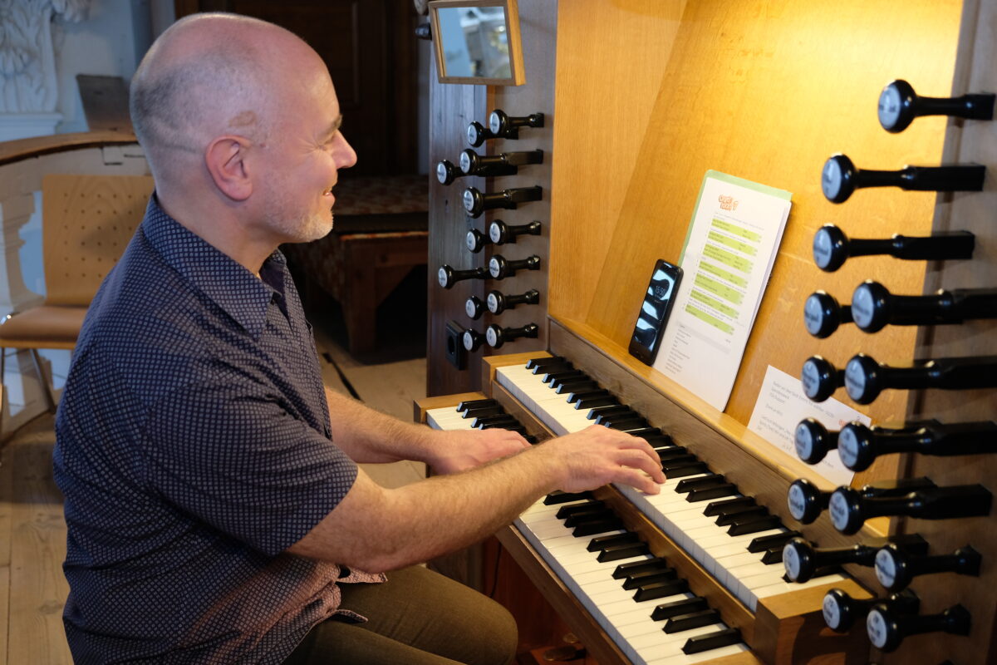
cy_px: 332
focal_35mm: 38
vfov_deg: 35.1
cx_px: 498
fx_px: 1052
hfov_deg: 50.7
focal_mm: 25.4
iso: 800
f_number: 3.2
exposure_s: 1/34
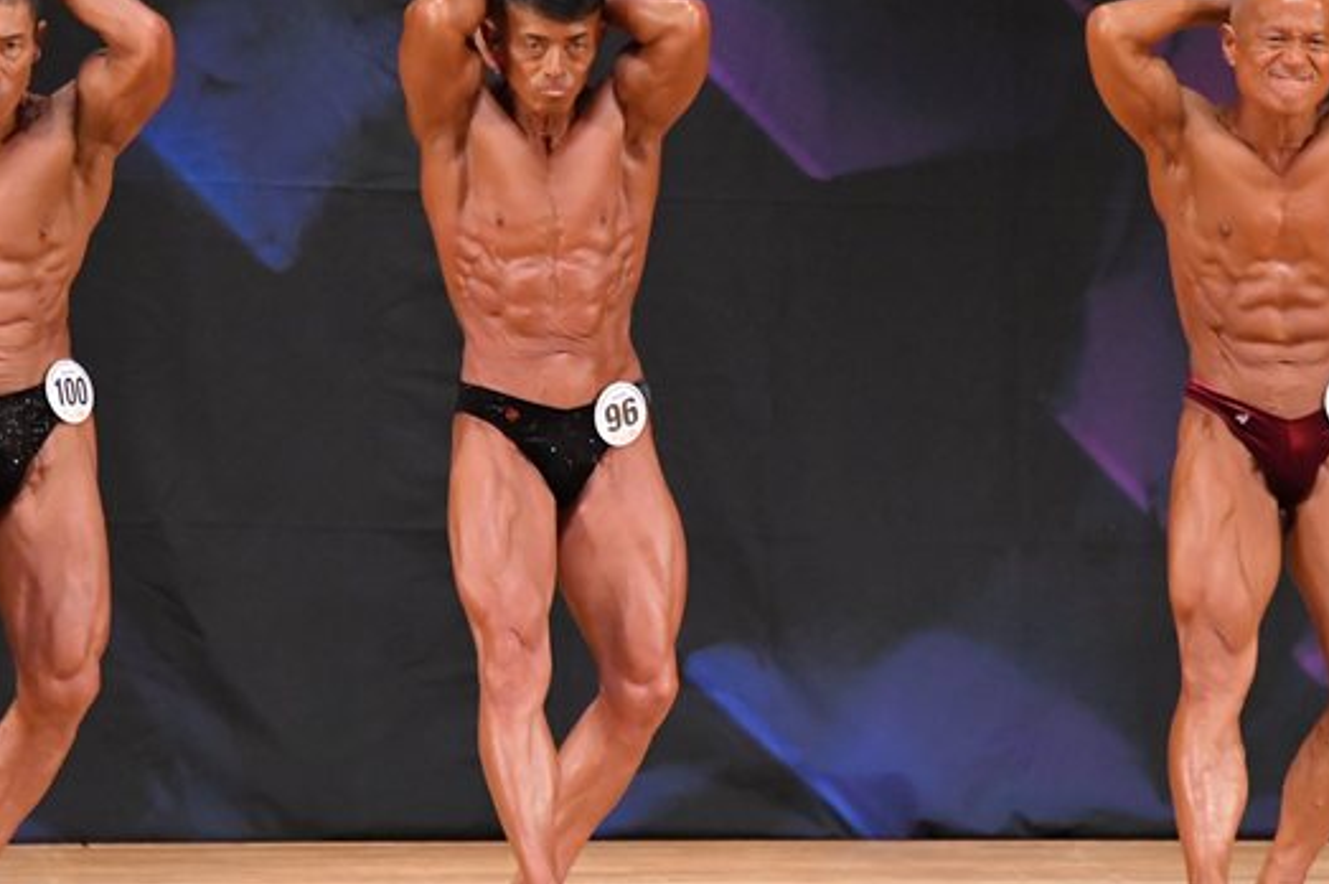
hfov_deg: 5.2
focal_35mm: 400
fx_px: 14757
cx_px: 698
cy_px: 404
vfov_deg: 3.4
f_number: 5.6
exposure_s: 1/400
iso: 6400
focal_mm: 180
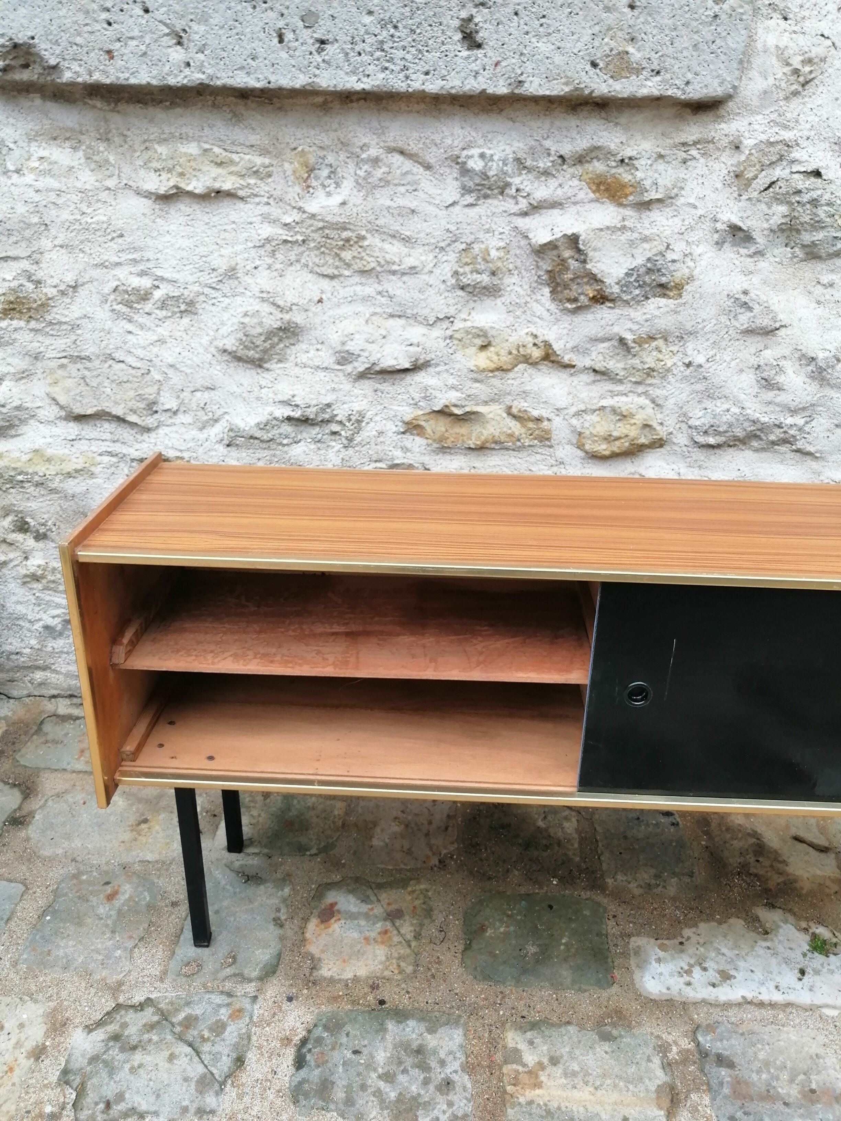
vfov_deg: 67.3
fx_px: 842
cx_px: 420
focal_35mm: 26
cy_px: 560
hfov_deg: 53.1
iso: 50
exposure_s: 1/136
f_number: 1.8
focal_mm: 3.95
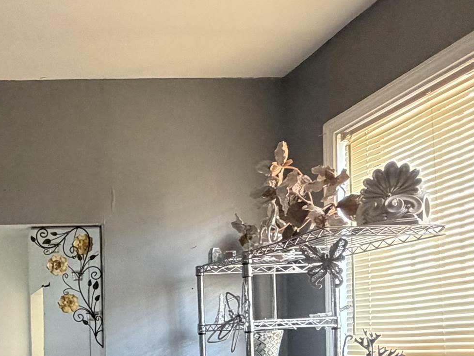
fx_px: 603
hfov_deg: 37.4
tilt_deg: +0.2
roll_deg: +1.2
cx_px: -20
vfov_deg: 30.8
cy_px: 347
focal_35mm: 44
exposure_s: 1/60
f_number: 2.2
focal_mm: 2.22
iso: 500
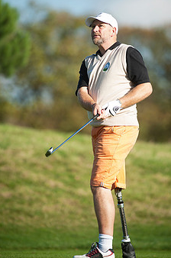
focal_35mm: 400
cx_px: 87
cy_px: 106
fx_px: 2862
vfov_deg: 5.2
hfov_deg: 3.4
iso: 400
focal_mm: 300
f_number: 4
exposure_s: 1/3200
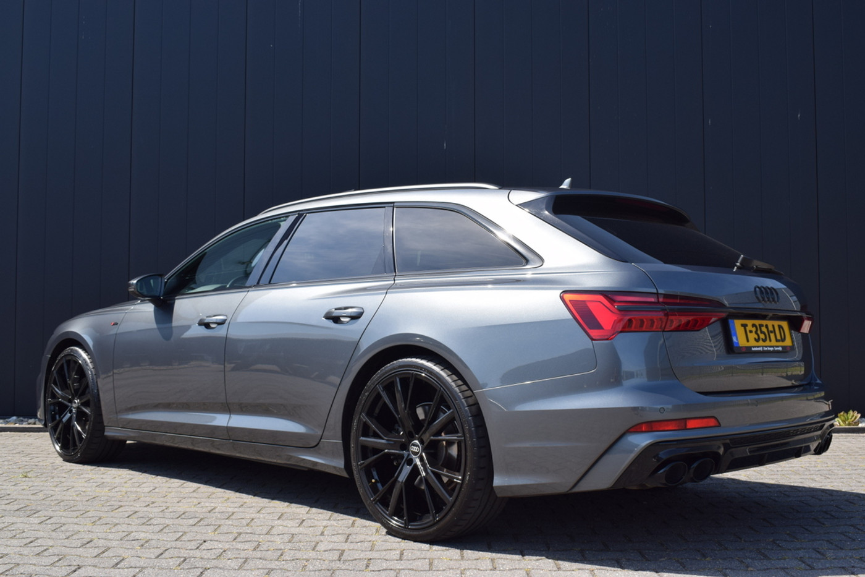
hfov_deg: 49.6
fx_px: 937
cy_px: 288
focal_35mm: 39
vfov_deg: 34.2
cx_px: 432
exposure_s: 1/320
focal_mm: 26
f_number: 8
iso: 200
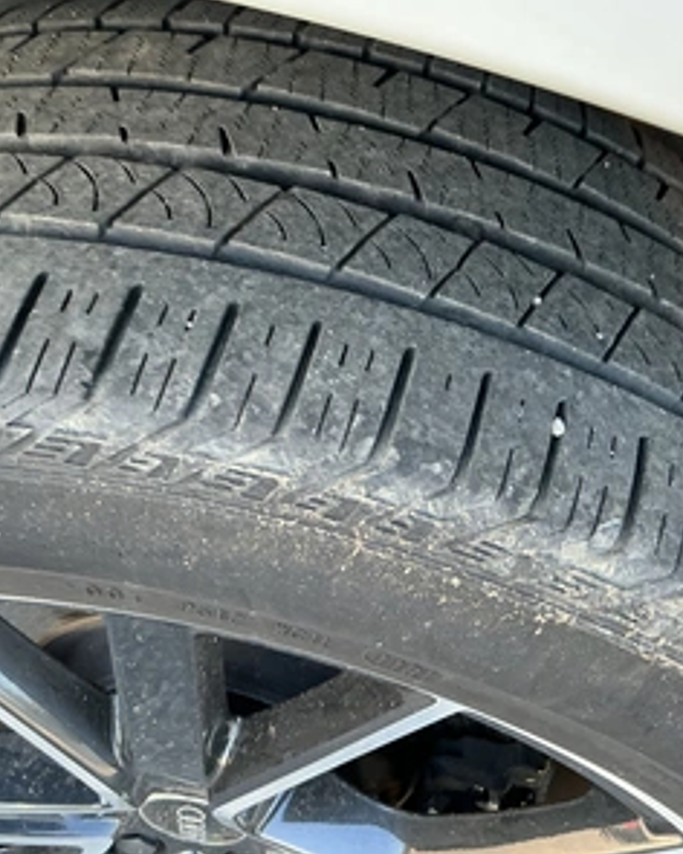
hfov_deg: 40.1
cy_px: 423
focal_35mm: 37
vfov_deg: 49.1
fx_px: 935
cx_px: 318
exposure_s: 1/79
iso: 64
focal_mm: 3
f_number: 1.8
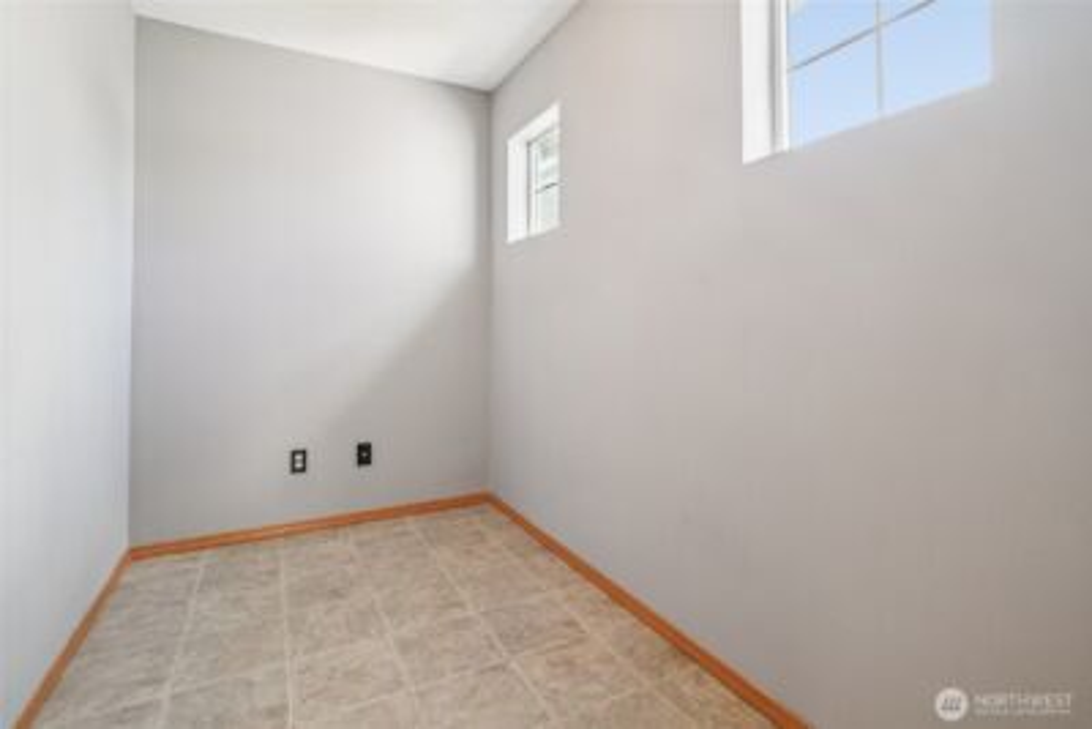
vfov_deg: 73.8
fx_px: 485
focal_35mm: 16
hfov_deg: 96.7
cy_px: 364
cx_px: 546
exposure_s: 1/30
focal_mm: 16
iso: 1600
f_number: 8
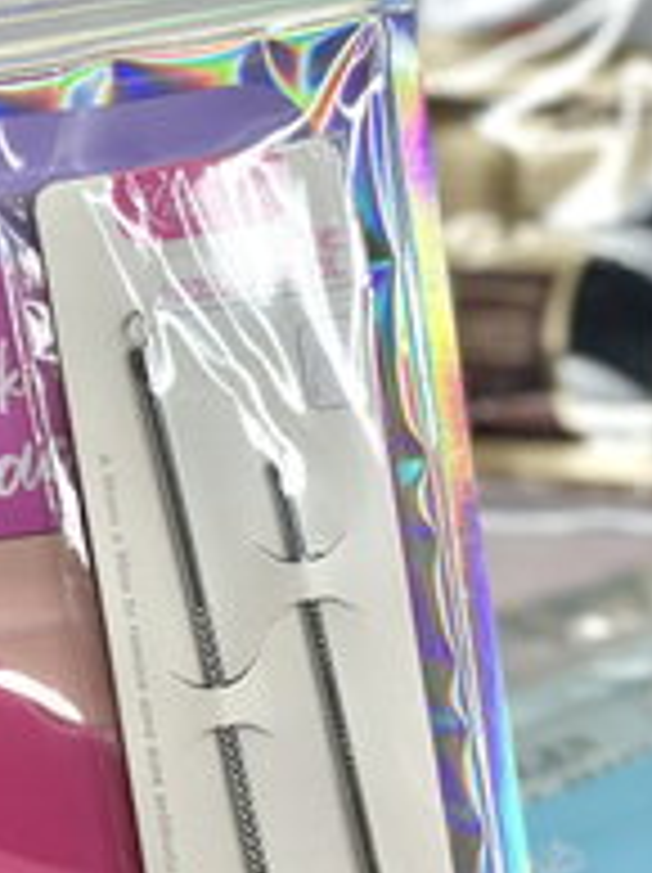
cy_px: 358
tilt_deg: -27.8
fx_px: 3322
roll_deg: -2.9
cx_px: 94
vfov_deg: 15.0
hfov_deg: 11.2
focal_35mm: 132
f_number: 1.78
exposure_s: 1/138
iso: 64
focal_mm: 6.86
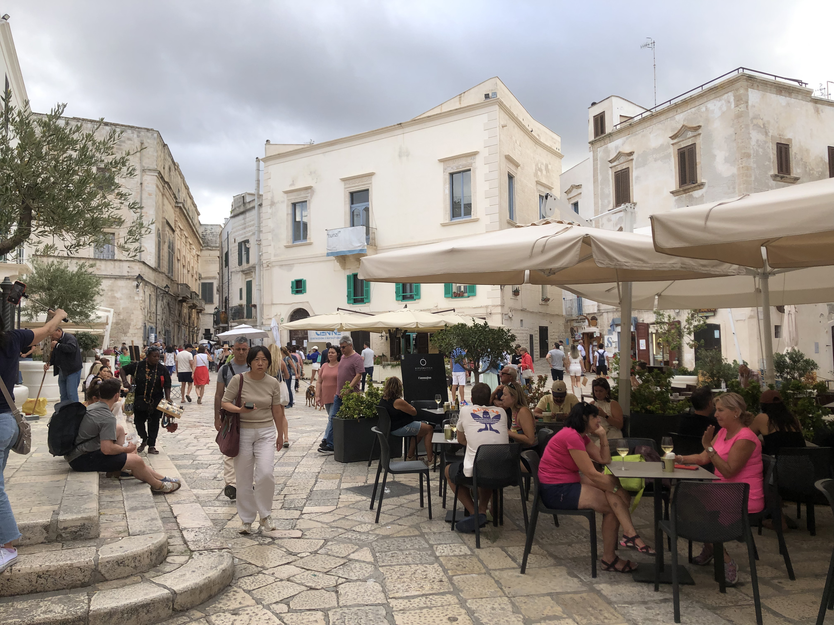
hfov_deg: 63.4
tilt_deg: +2.9
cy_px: 312
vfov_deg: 49.7
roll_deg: +1.4
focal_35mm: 28
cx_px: 417
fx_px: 675
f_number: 1.8
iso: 20
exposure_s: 1/338
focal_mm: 4
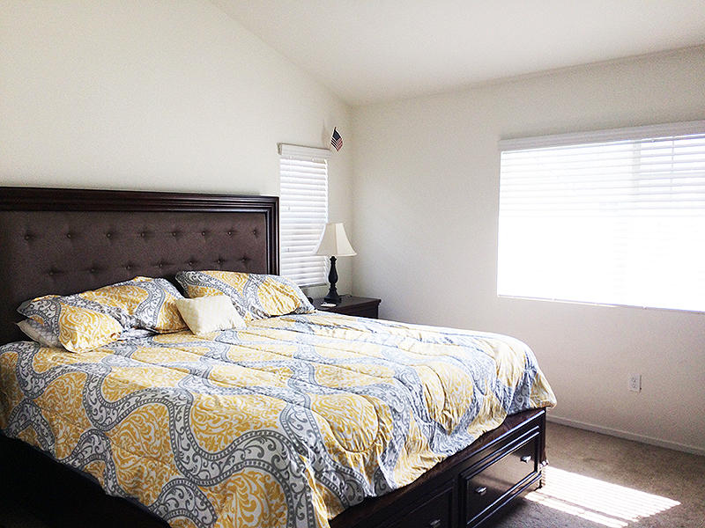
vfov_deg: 48.2
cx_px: 352
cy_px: 264
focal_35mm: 29
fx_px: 591
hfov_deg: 61.7
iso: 32
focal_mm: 4.15
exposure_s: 1/172
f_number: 2.2
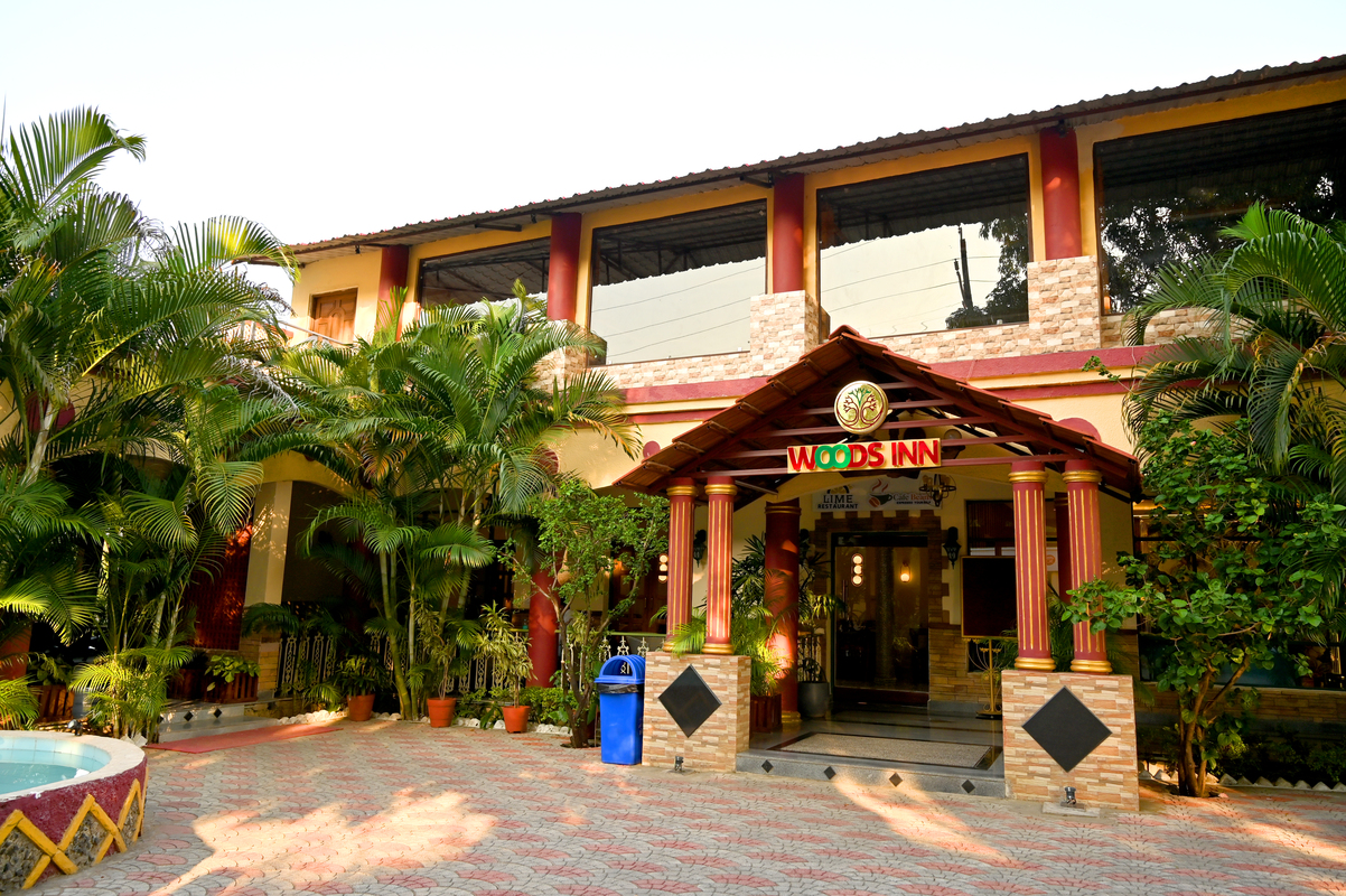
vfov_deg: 50.4
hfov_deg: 70.5
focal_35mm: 26
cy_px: 448
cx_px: 673
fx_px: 953
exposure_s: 1/250
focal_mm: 25.5
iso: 200
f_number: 4.5
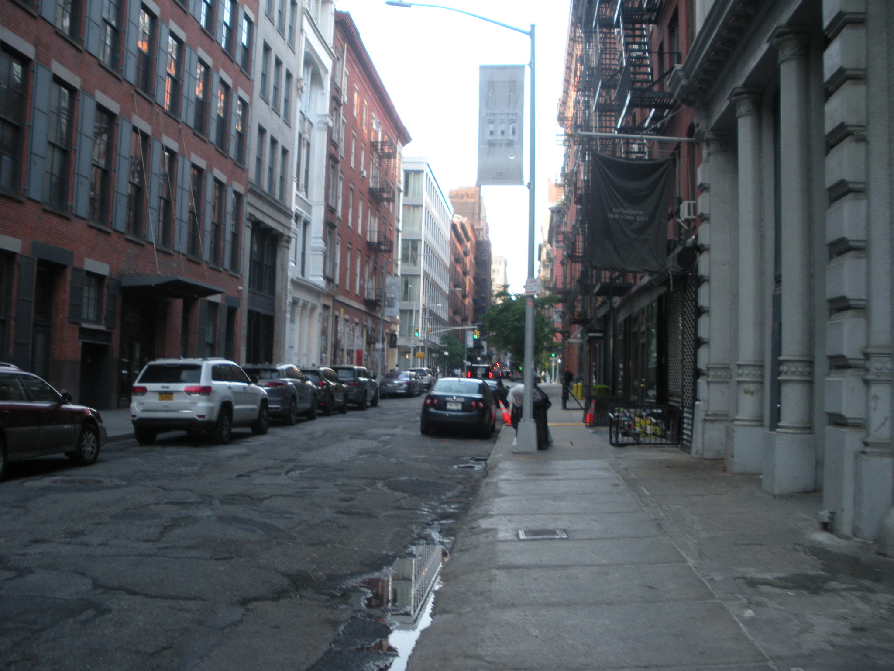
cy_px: 336
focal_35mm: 36
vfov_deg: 39.7
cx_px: 447
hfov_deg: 51.4
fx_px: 930
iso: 131
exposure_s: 1/60
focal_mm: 6.3
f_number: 3.5
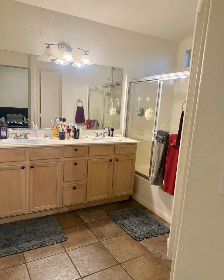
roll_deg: -4.2
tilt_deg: -11.2
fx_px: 216
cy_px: 150
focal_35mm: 26
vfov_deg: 66.0
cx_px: 110
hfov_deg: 54.9
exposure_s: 1/120
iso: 320
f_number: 1.78
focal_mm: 6.76
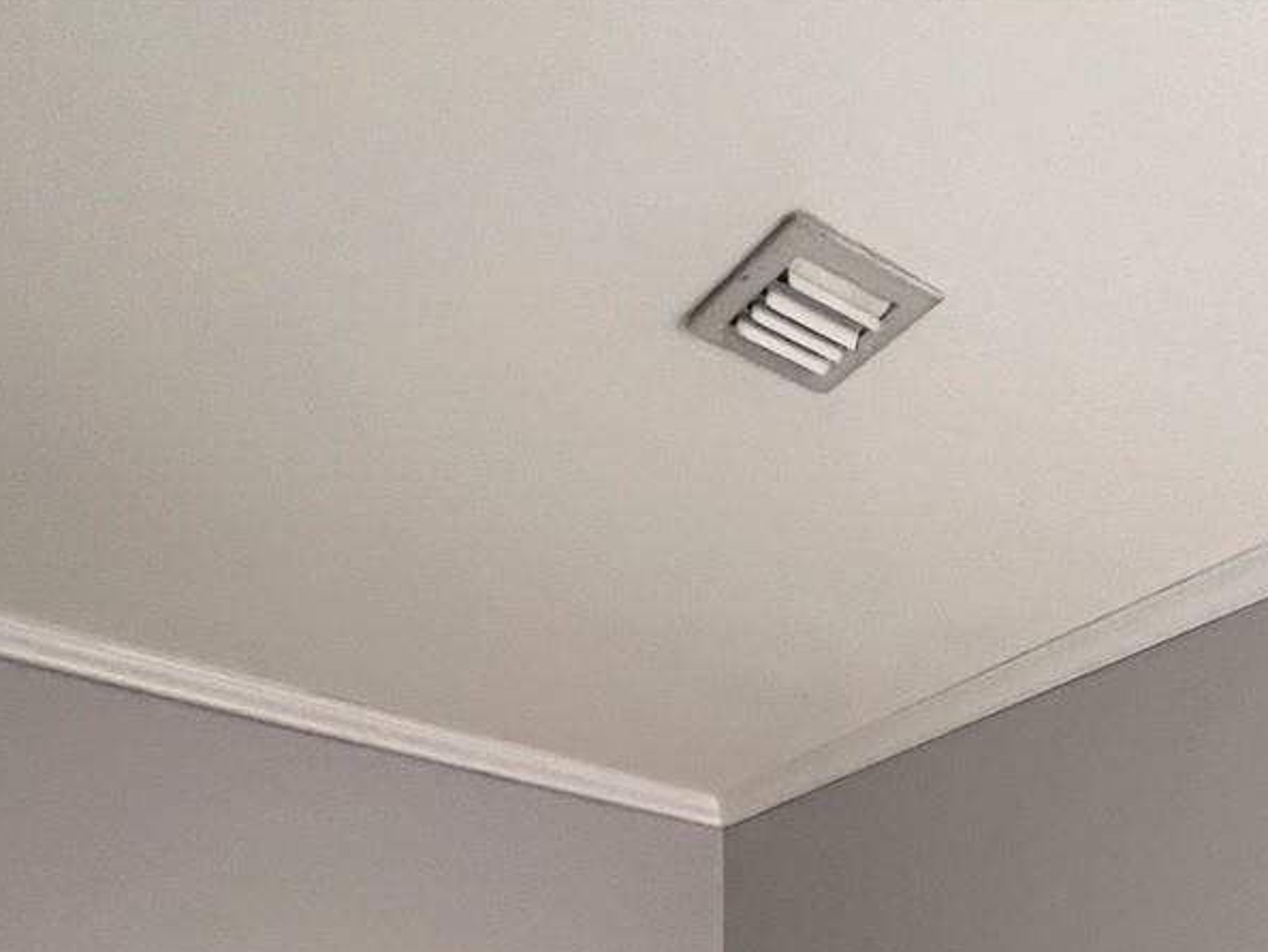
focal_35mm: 35
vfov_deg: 30.8
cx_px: 777
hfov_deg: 52.2
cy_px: 1268
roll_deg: -0.5
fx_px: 1283
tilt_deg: -0.4
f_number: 1.8
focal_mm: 1.57
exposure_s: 1/99
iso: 250
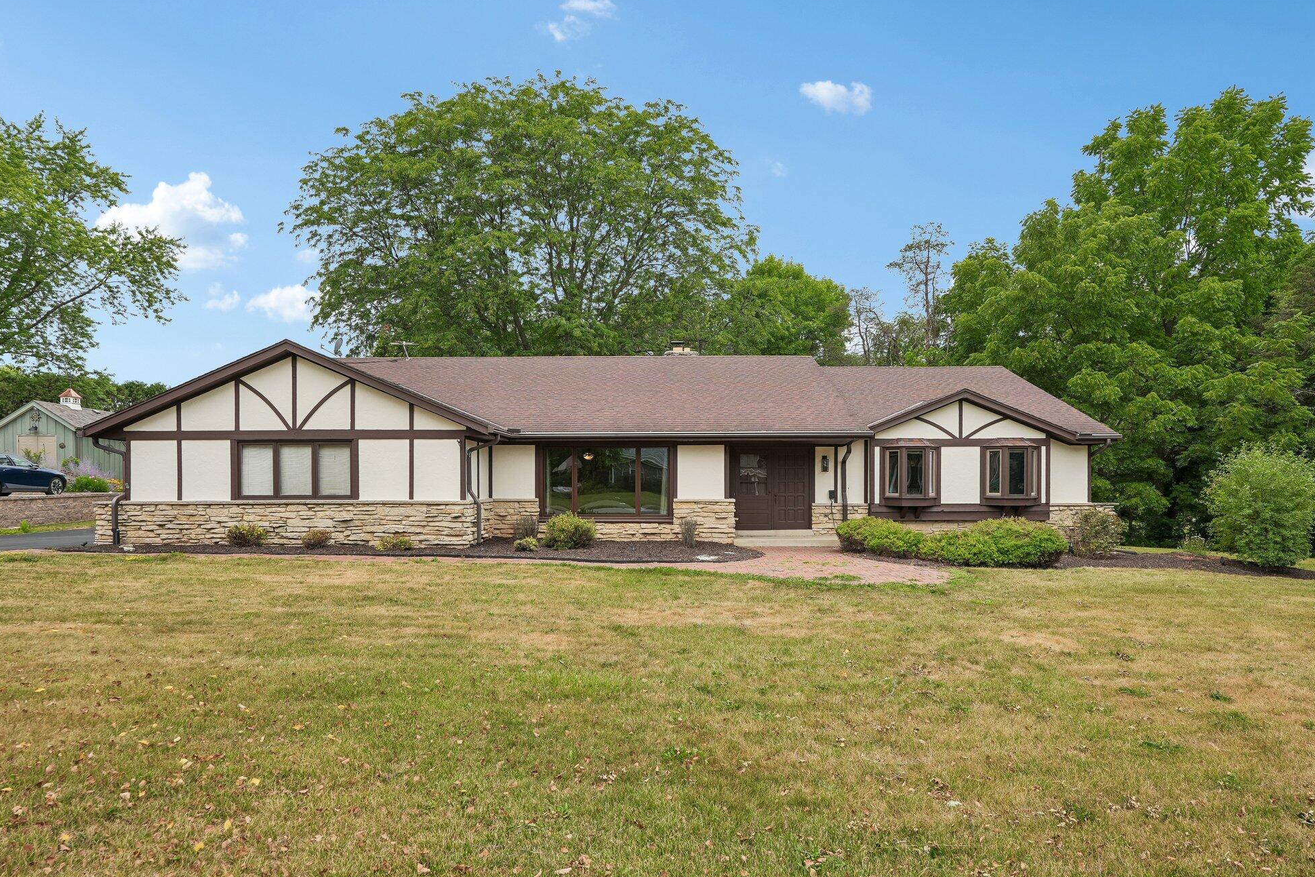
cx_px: 670
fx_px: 694
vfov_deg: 64.5
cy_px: 442
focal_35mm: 19
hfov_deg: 86.9
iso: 100
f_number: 5.6
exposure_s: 1/160
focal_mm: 18
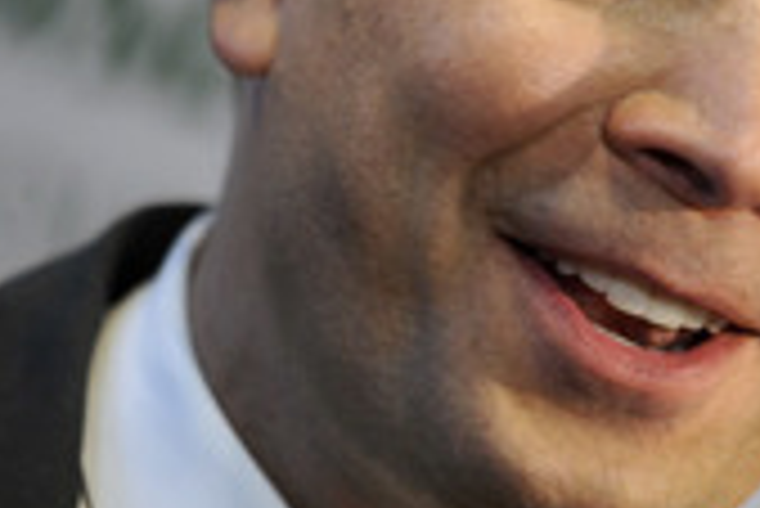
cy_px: 85
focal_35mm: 439
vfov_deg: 3.1
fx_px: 9275
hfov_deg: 4.7
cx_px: 562
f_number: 3.2
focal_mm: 165
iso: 1000
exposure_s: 1/200
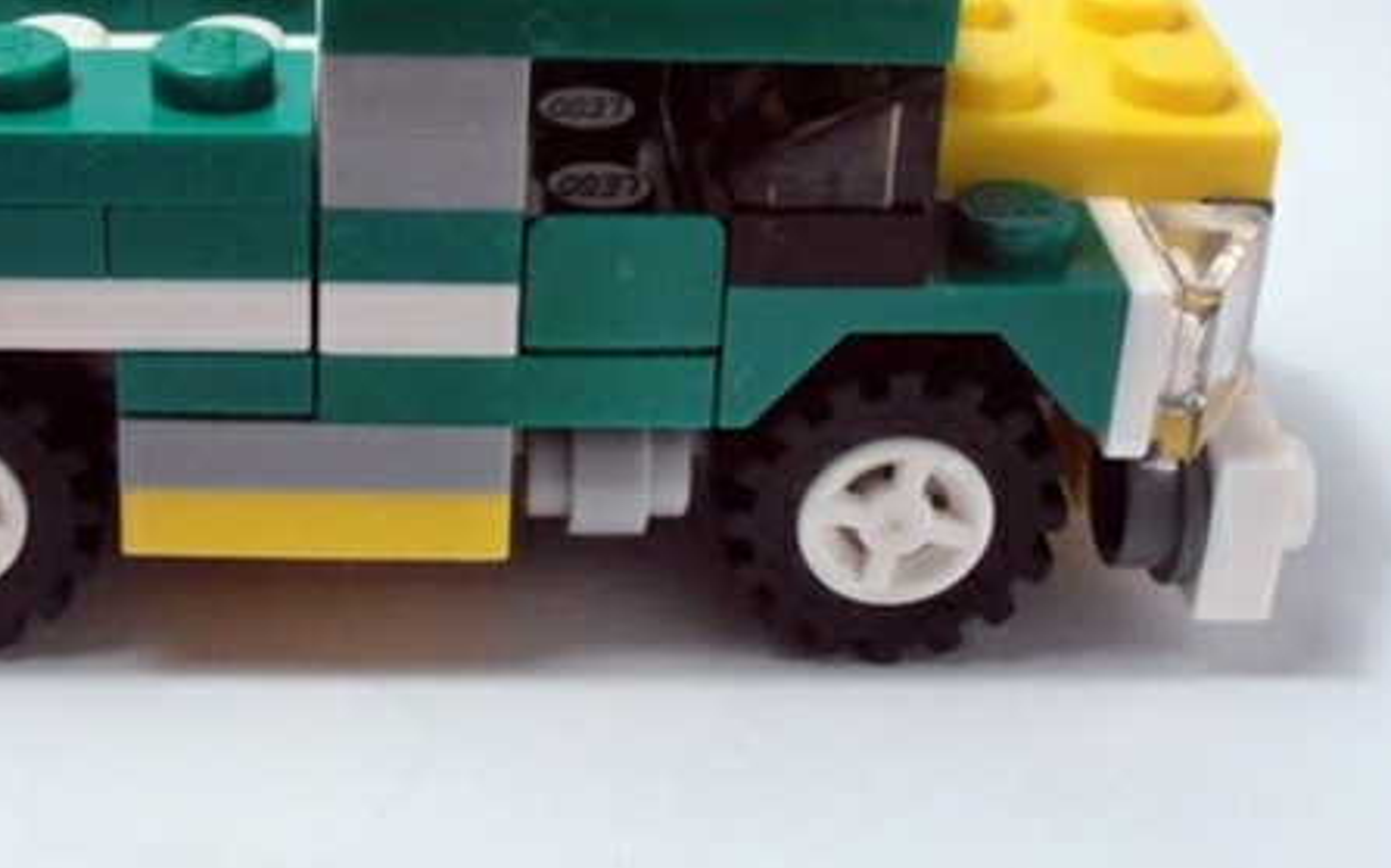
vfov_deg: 16.4
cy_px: 176
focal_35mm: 79
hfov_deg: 25.9
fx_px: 2994
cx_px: 392
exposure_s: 1/80
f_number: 3.9
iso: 80
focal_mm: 6.61
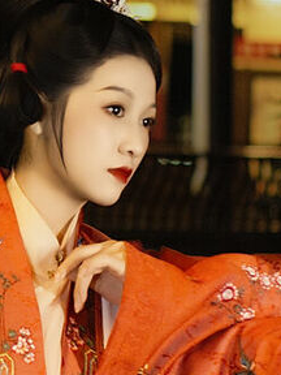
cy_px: 109
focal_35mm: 258
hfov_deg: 5.7
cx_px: -91
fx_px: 2792
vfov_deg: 7.7
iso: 800
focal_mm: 50
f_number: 2.5
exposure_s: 1/80
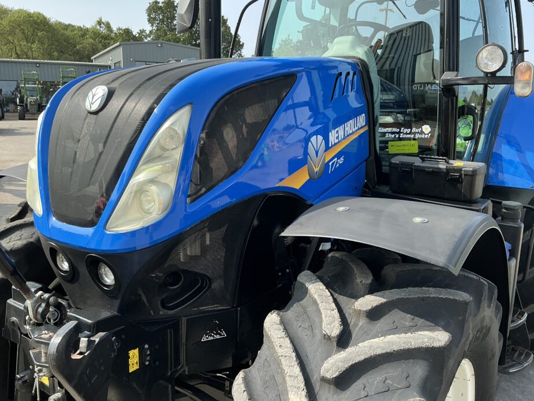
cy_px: 190
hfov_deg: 58.3
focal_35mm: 31
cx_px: 250
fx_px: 478
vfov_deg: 45.4
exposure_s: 1/509
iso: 25
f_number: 1.8
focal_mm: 3
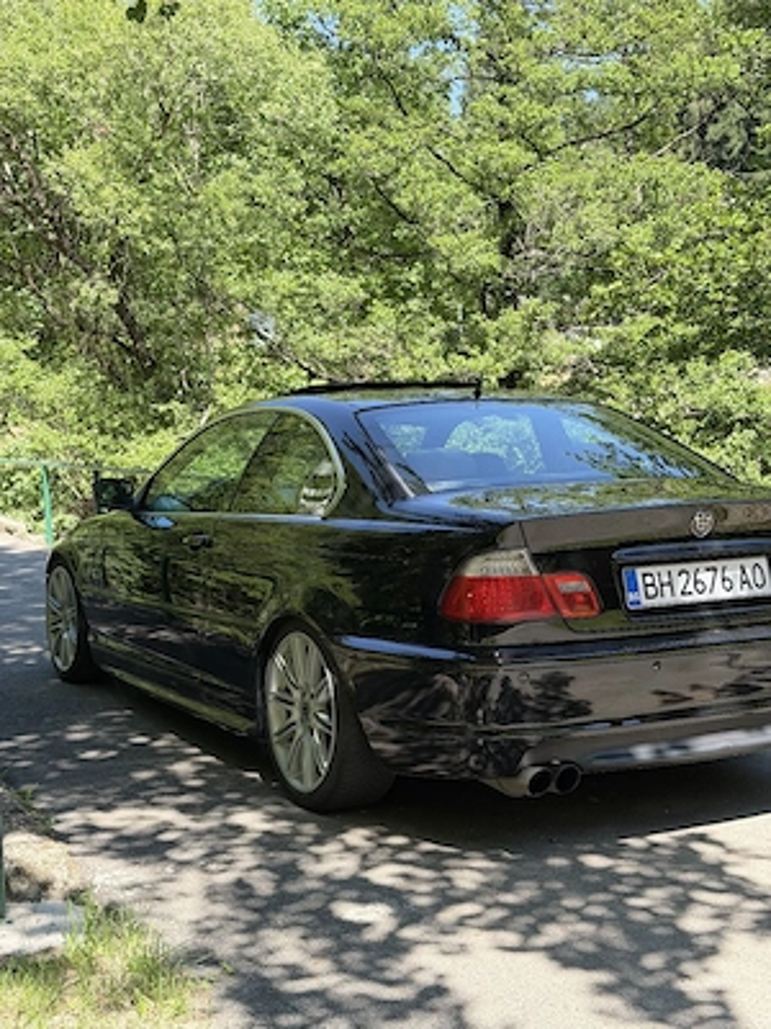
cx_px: 386
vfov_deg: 39.7
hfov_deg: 30.3
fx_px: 1425
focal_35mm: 48
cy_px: 514
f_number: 1.78
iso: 80
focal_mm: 6.76
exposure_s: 1/1000
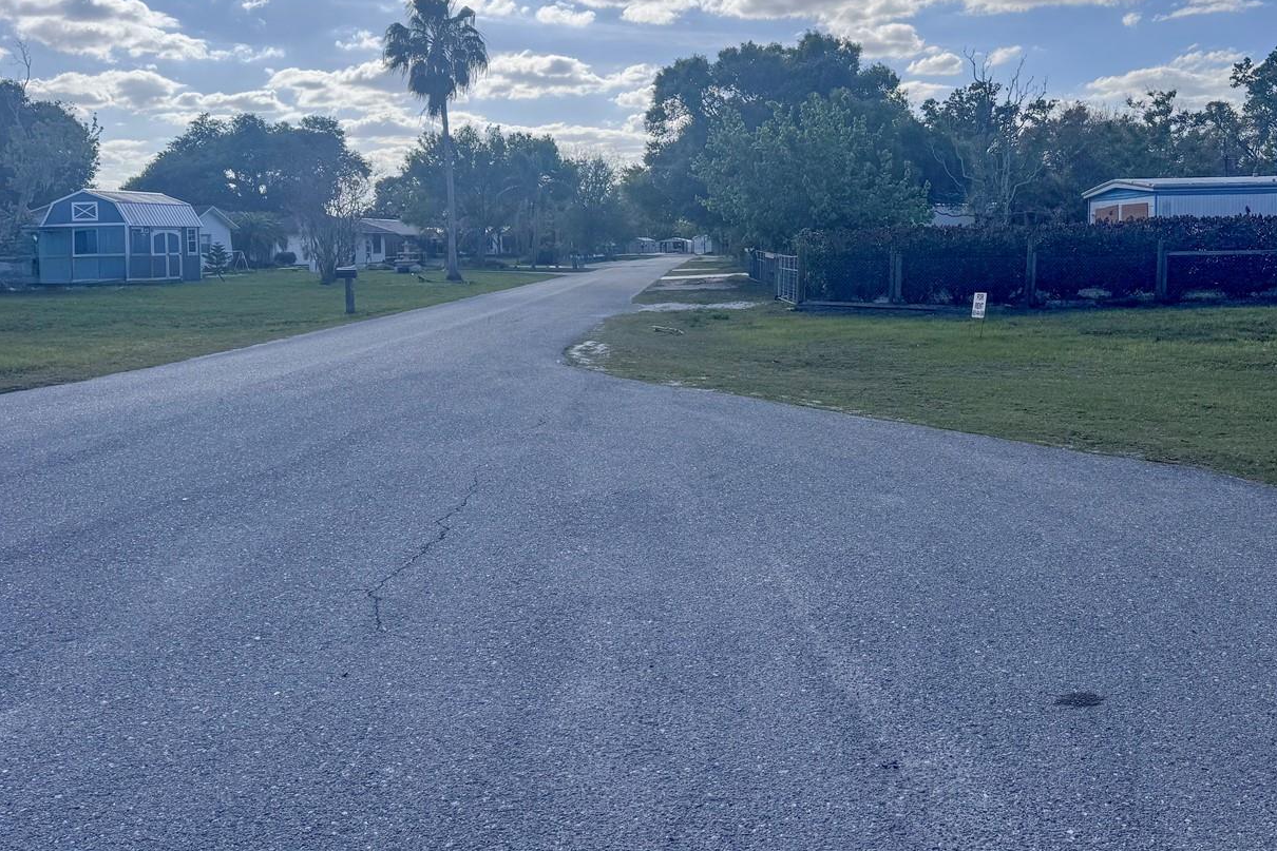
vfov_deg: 39.5
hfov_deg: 57.1
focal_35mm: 33
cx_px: 689
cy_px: 287
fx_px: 1171
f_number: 1.78
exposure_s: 1/10417
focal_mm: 6.76
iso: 80
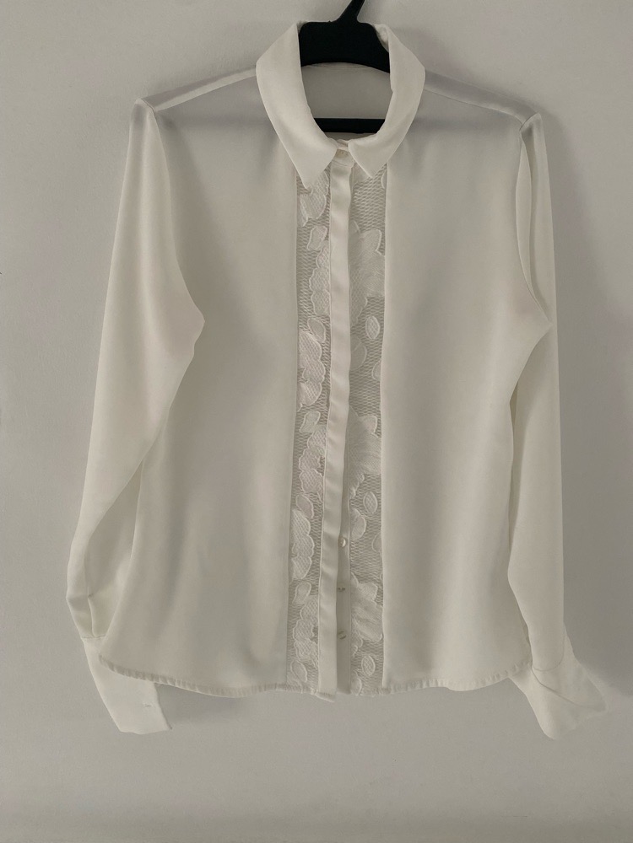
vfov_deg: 67.3
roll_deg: -0.1
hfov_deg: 53.1
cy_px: 422
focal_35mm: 26
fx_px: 634
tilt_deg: -7.6
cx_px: 316
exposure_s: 1/60
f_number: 1.8
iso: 320
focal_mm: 4.25
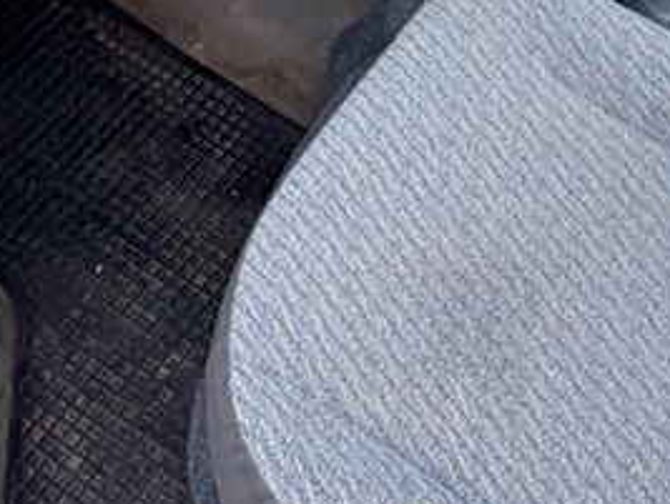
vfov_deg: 21.0
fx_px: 1299
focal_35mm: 67
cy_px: -43
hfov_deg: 28.3
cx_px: 545
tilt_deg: -51.1
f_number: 2.2
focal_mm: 2.22
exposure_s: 1/121
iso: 50
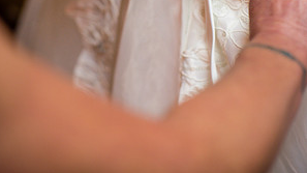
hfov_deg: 15.9
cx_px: 153
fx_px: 1099
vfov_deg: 8.8
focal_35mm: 135
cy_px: -56
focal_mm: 85
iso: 1000
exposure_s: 1/125
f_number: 2.5
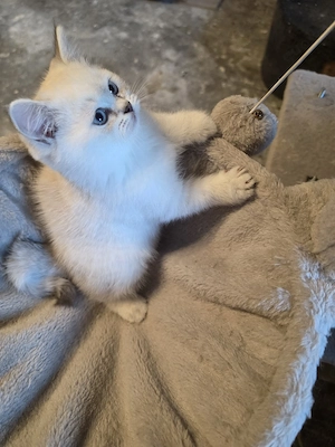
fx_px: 297
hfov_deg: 58.9
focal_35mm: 23
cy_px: 224
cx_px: 168
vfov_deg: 73.9
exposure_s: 1/101
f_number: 1.4
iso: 400
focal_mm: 6.5
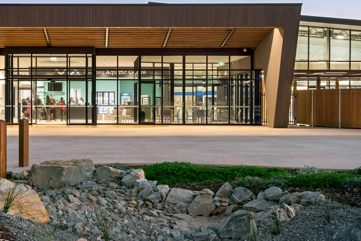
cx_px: 82
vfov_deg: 22.3
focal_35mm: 61
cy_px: 114
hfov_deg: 32.2
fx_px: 612
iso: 100
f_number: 11
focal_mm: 36
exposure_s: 13
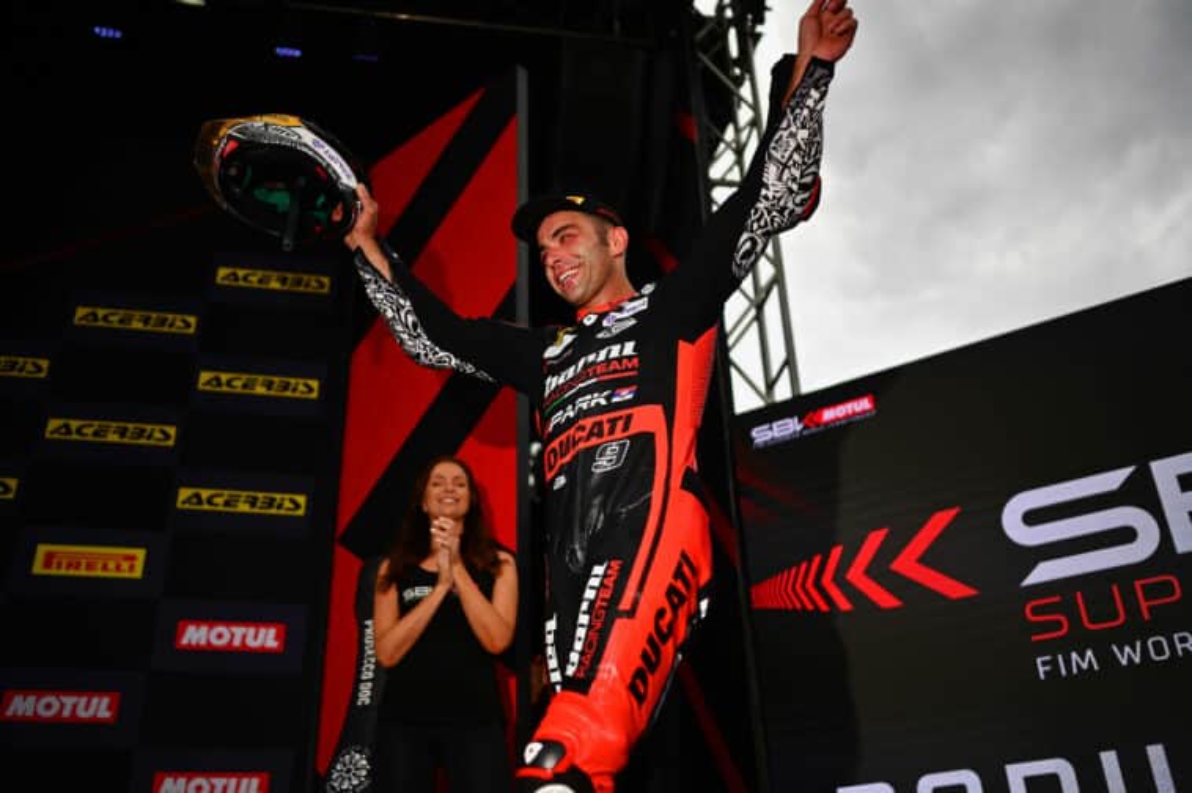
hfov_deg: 54.5
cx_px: 596
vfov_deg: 37.8
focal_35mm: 35
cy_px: 396
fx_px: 1158
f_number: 1.8
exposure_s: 1/3200
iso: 50
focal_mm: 35
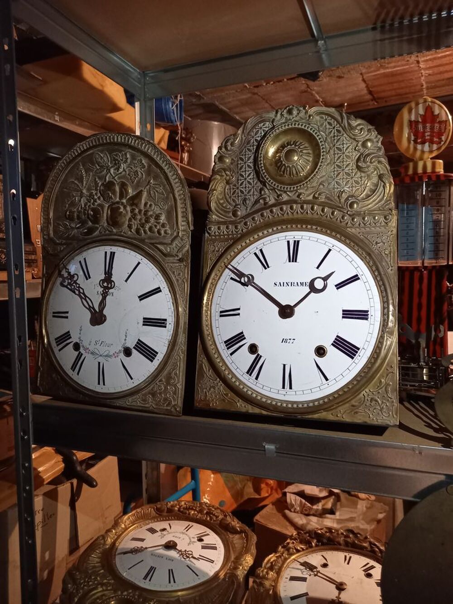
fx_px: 436
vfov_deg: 69.4
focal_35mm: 25
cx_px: 226
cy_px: 302
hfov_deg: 54.9
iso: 1000
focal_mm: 4.65
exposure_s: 1/20
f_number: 1.8
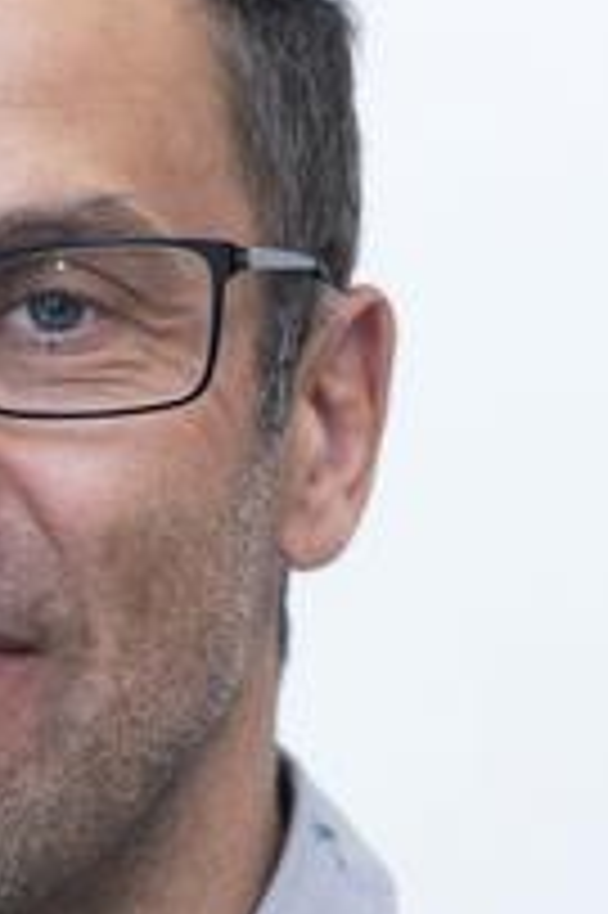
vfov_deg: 5.7
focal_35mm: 362
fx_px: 9186
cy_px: 887
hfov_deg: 3.8
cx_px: 34
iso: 400
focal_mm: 105
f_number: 6.3
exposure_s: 1/125
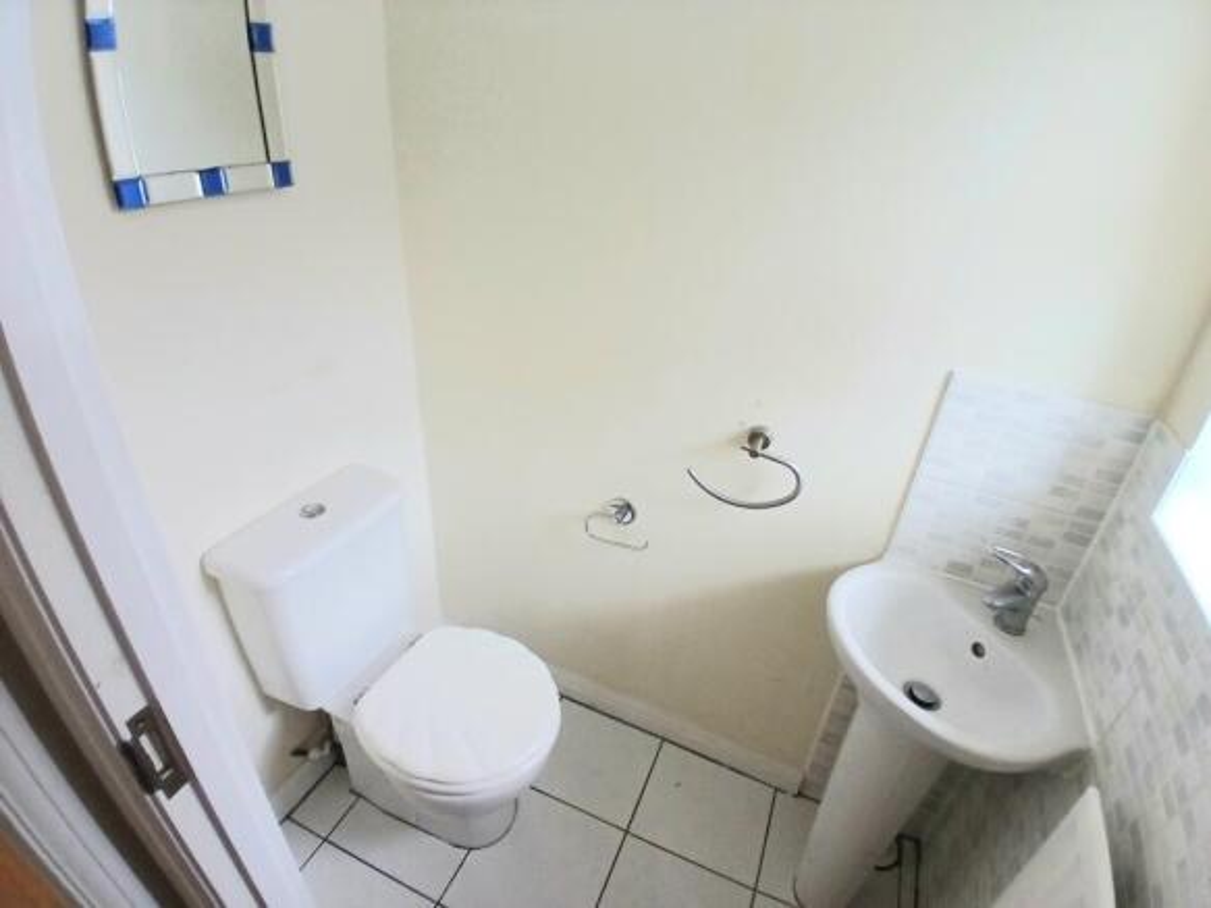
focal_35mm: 17
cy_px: 454
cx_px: 606
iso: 200
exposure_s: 1/33.3
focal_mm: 1.4
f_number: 2.2
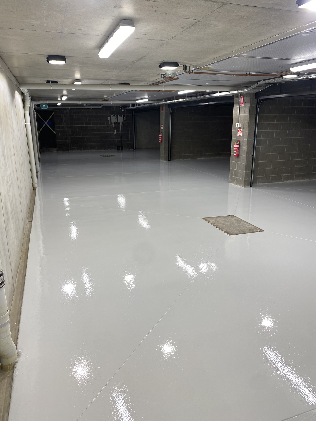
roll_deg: -0.5
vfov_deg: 67.3
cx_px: 158
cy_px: 210
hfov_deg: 53.1
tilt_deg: -15.5
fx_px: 316
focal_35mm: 26
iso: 32
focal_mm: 4.25
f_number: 1.8
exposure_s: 1/100
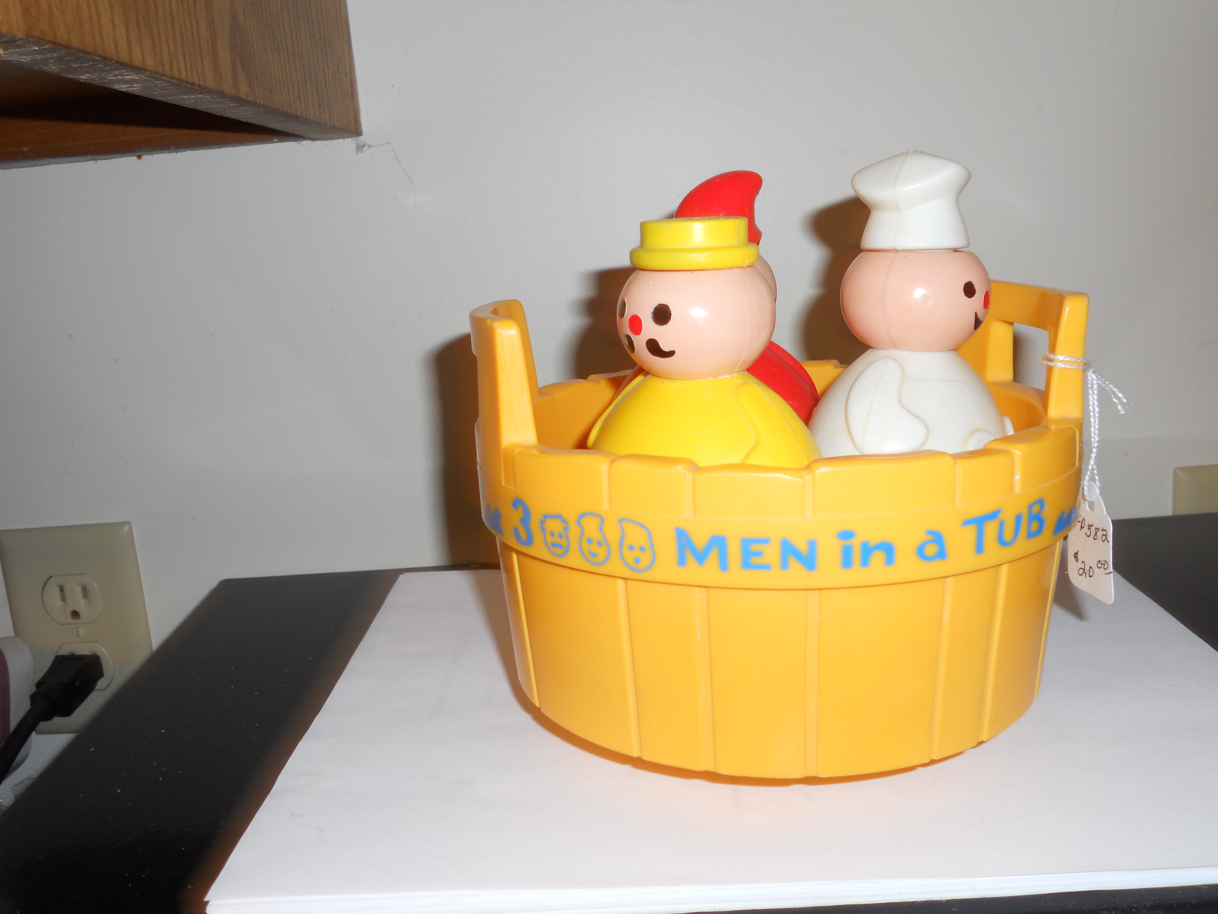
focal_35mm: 32
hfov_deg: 56.8
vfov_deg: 44.2
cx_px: 609
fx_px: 1126
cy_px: 457
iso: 80
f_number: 3.5
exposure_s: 1/25
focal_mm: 5.8
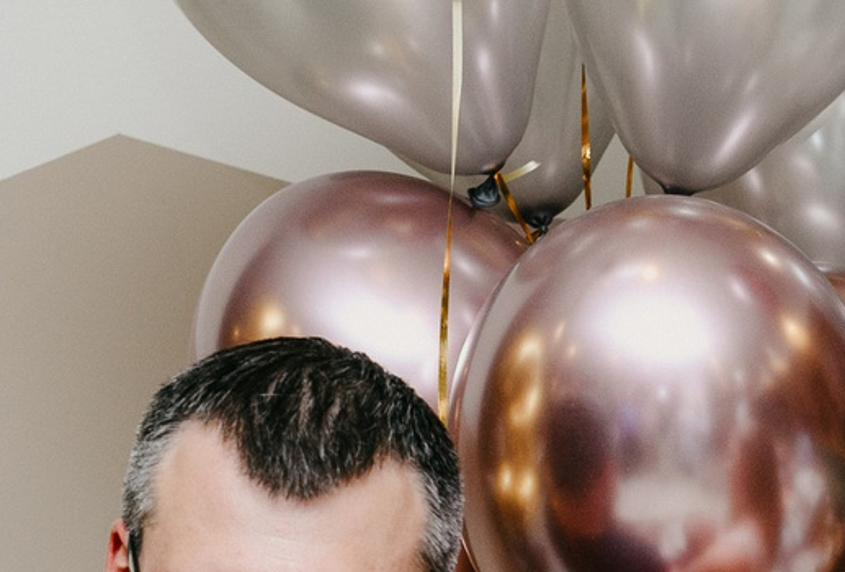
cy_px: 1087
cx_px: 525
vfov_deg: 8.5
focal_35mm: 156
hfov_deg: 13.1
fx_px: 3679
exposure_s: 1/160
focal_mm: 30
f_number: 3.5
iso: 125
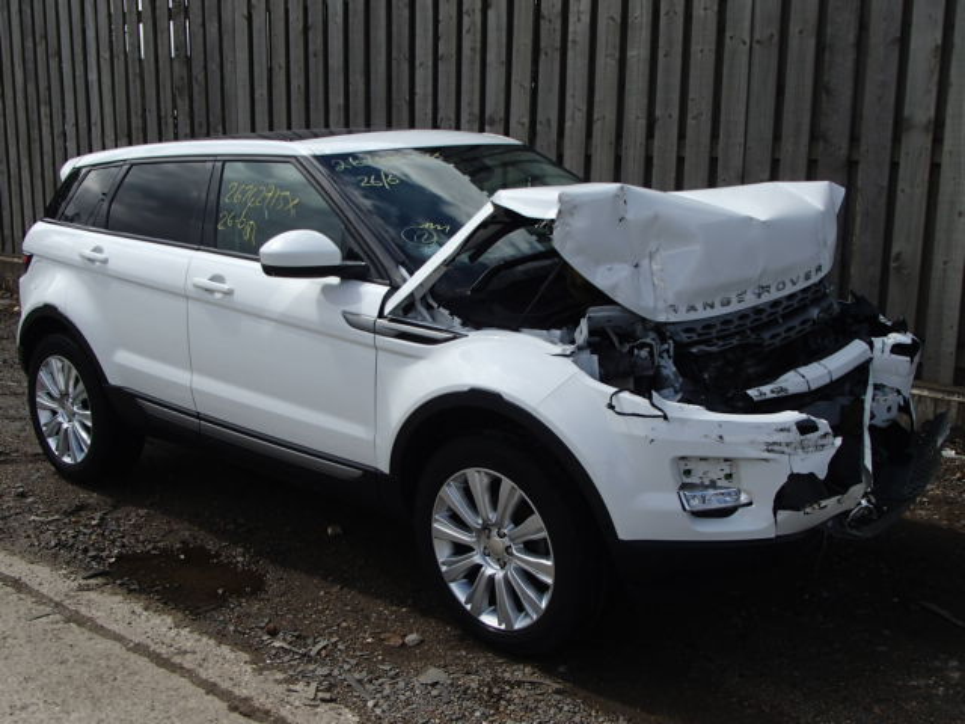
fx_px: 1059
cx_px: 482
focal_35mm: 38
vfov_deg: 37.7
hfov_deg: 49.0
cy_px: 362
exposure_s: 1/100
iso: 100
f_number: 13
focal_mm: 6.83
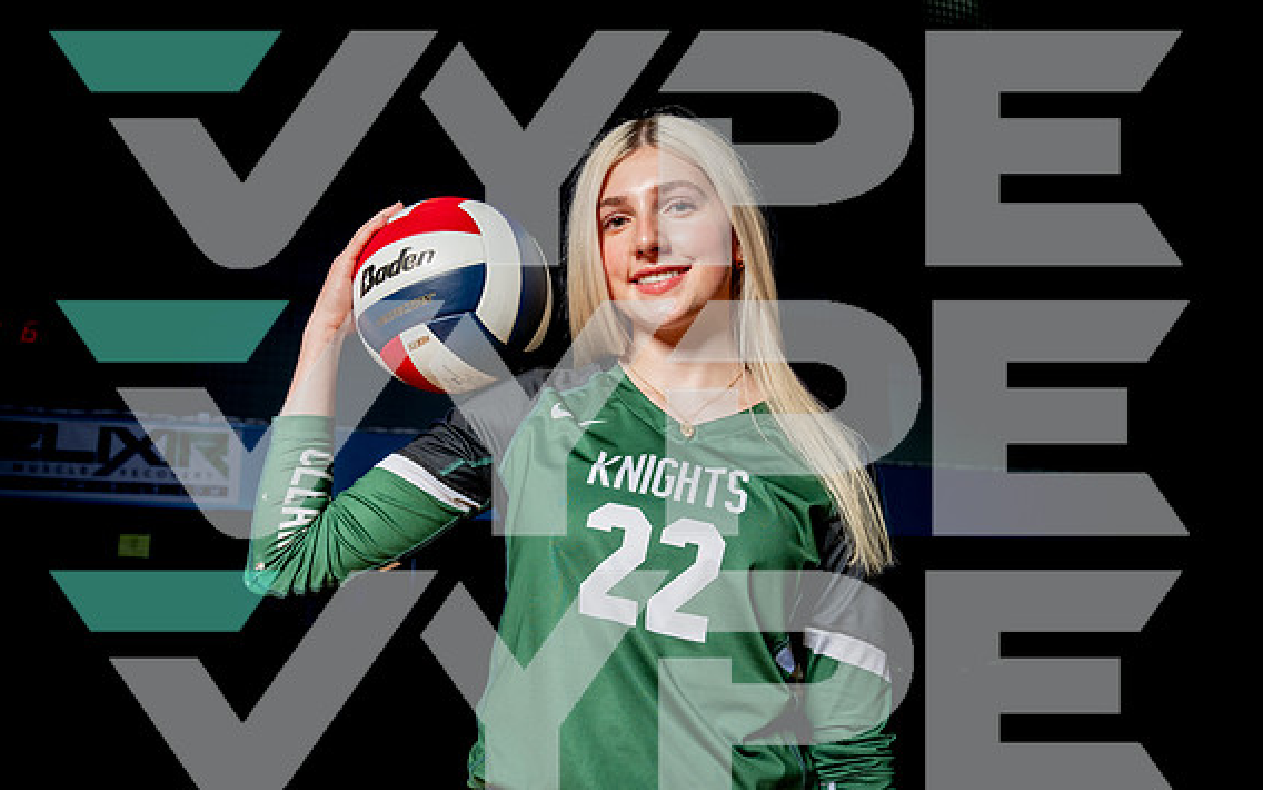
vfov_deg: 41.8
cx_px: 623
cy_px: 419
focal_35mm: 30
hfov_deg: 62.9
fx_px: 1033
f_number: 5
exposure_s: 1/200
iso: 250
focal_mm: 28
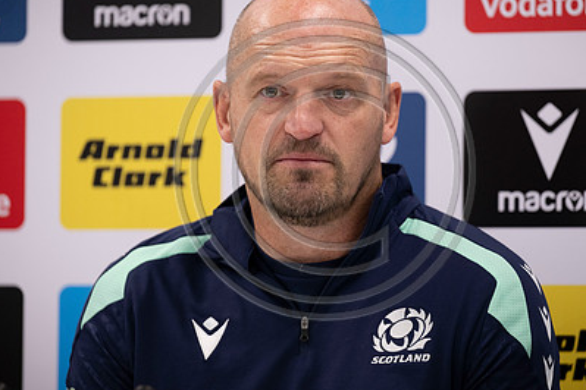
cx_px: 325
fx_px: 4736
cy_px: 168
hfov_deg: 7.1
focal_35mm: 291
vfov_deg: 4.7
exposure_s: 1/200
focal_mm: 200
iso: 1250
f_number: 2.8
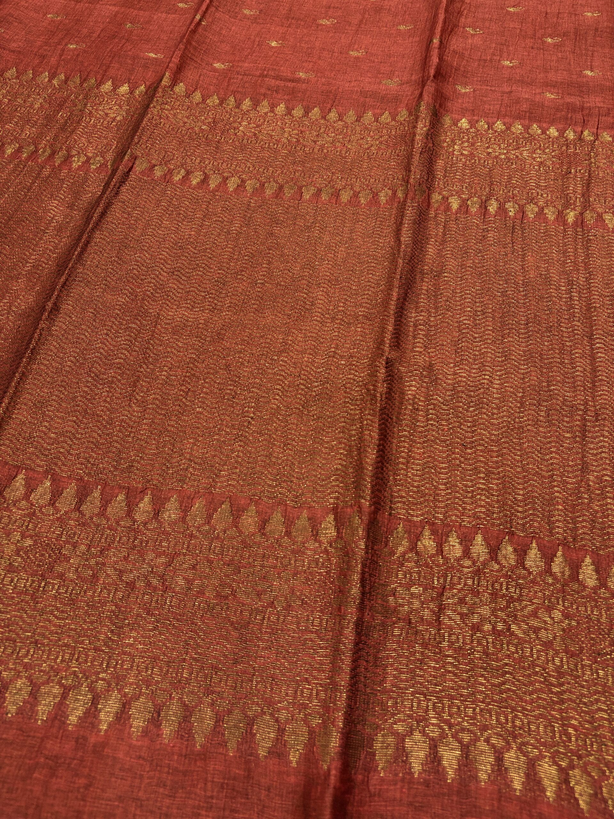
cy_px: 410
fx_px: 615
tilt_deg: -57.8
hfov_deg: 53.1
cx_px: 307
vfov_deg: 67.3
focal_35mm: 26
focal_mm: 5.96
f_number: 1.6
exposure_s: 1/100
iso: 125
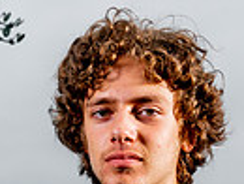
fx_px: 869
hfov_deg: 16.0
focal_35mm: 123
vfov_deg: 10.7
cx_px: 140
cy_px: 407
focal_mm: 37
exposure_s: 1/125
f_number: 8
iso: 160
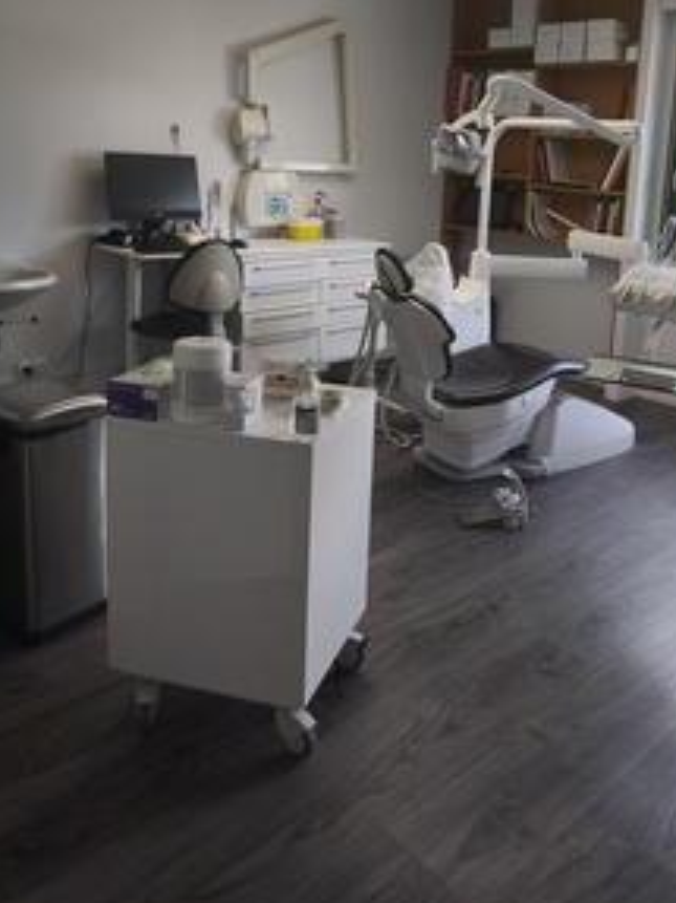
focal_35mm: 31
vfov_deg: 57.1
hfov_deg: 45.0
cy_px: 300
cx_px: 424
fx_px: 808
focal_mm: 6.57
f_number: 1.6
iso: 50
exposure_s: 1/121
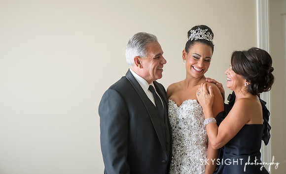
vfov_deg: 11.3
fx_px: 881
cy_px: 76
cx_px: 150
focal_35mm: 114
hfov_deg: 18.4
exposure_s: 1/125
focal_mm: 105
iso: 1600
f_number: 2.8
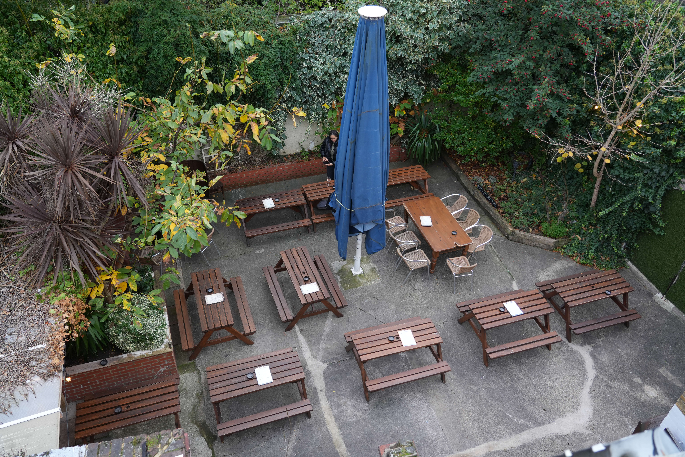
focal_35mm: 28
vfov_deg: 46.4
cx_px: 342
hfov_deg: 65.5
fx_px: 533
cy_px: 228
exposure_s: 1/80
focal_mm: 28
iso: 400
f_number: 4
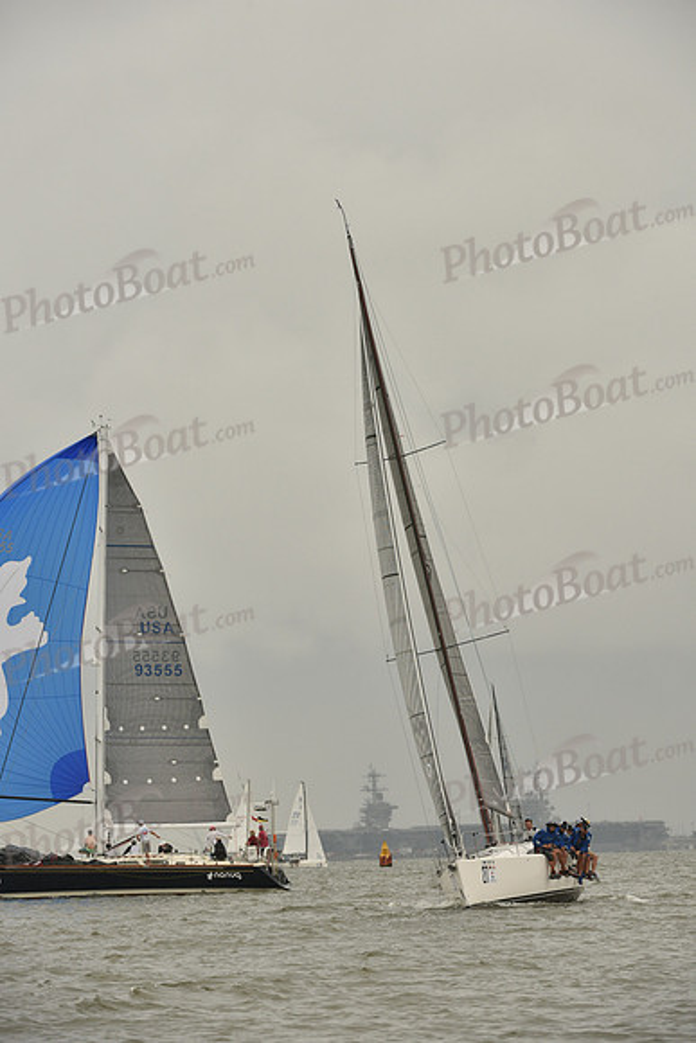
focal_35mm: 240
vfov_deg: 8.6
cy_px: 522
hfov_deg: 5.7
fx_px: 6955
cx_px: 348
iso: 400
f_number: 10
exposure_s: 1/800
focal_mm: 240
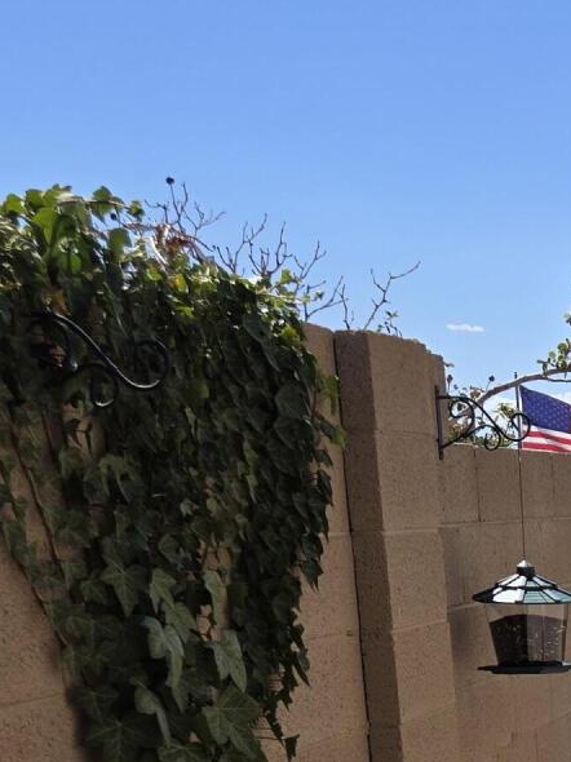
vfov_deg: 22.4
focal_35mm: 78
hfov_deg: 17.2
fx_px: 1717
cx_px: 835
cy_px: 987
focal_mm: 5.4
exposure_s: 1/1973
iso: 25
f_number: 1.8
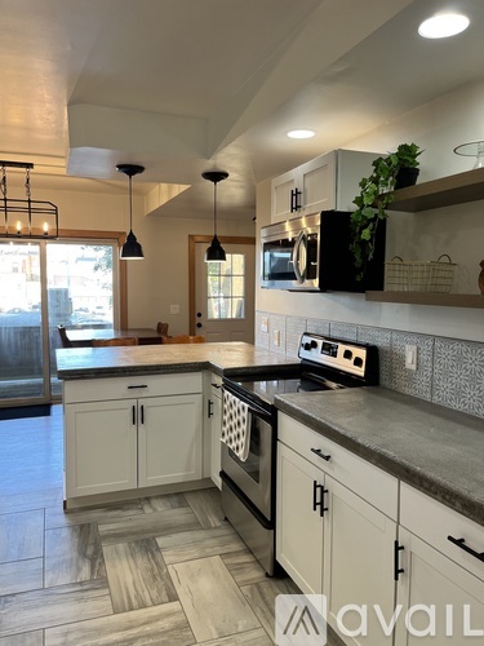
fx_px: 485
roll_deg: -0.7
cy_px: 323
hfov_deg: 53.1
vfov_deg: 67.3
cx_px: 242
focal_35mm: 26
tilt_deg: -7.5
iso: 125
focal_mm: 5.1
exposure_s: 1/120
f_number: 1.6
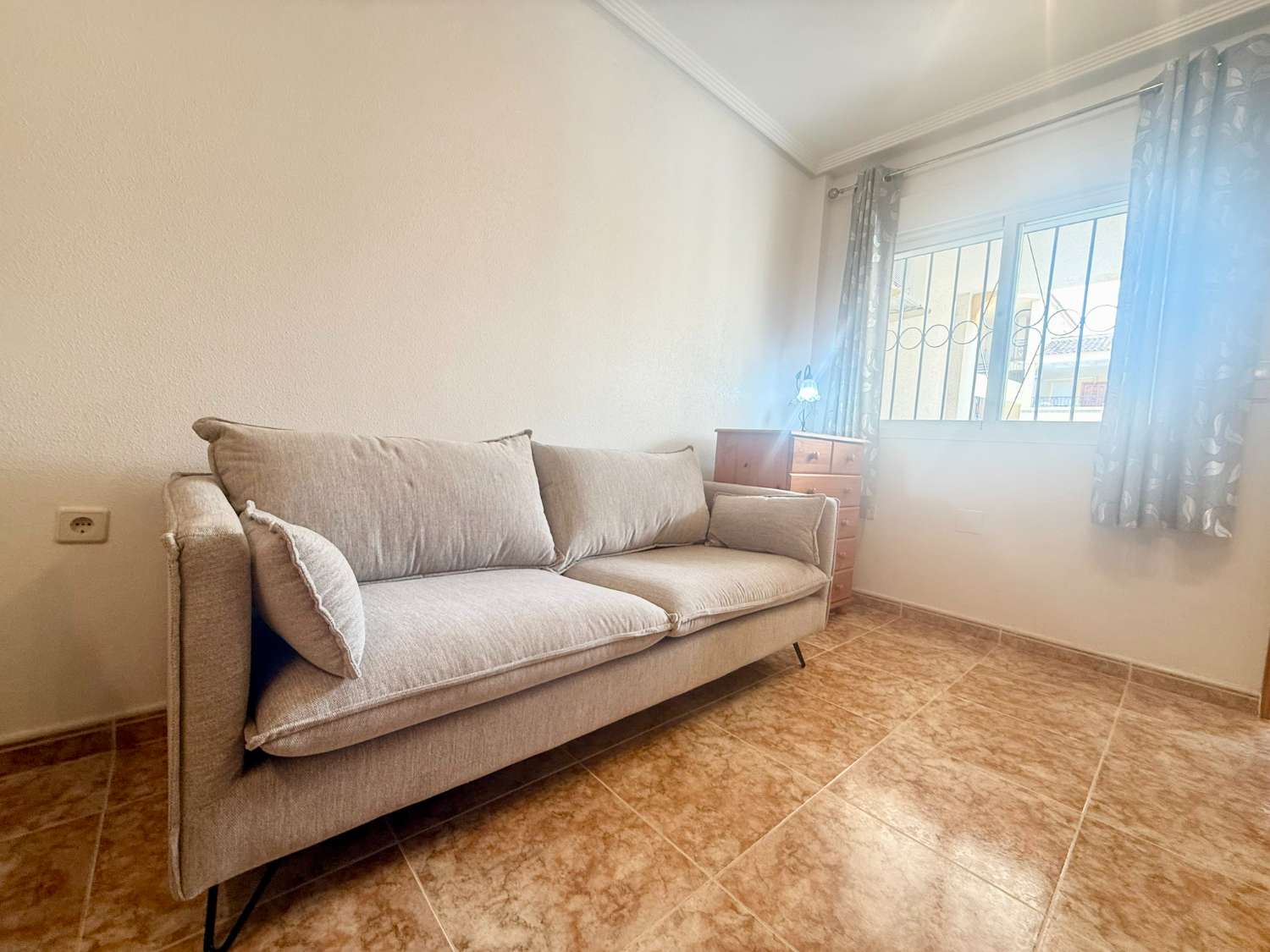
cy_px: 476
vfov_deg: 85.7
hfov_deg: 102.1
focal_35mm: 14
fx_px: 514
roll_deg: -3.6
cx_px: 635
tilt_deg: -3.3
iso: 125
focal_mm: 2.22
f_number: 2.2
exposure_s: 1/100
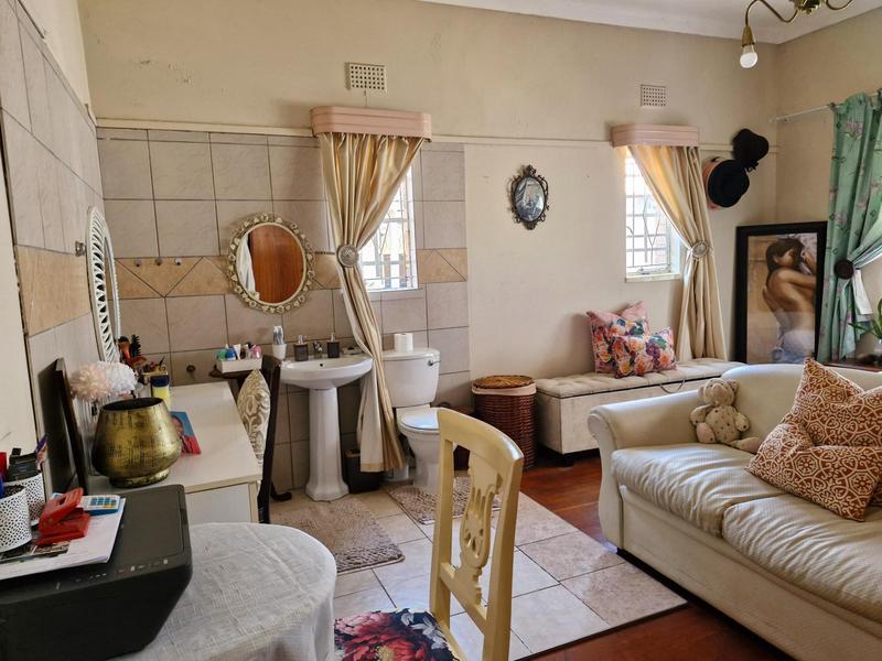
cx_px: 441
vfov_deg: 58.9
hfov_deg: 73.9
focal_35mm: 23
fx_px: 586
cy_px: 330
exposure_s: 1/100
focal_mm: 5.54
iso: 500
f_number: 1.8
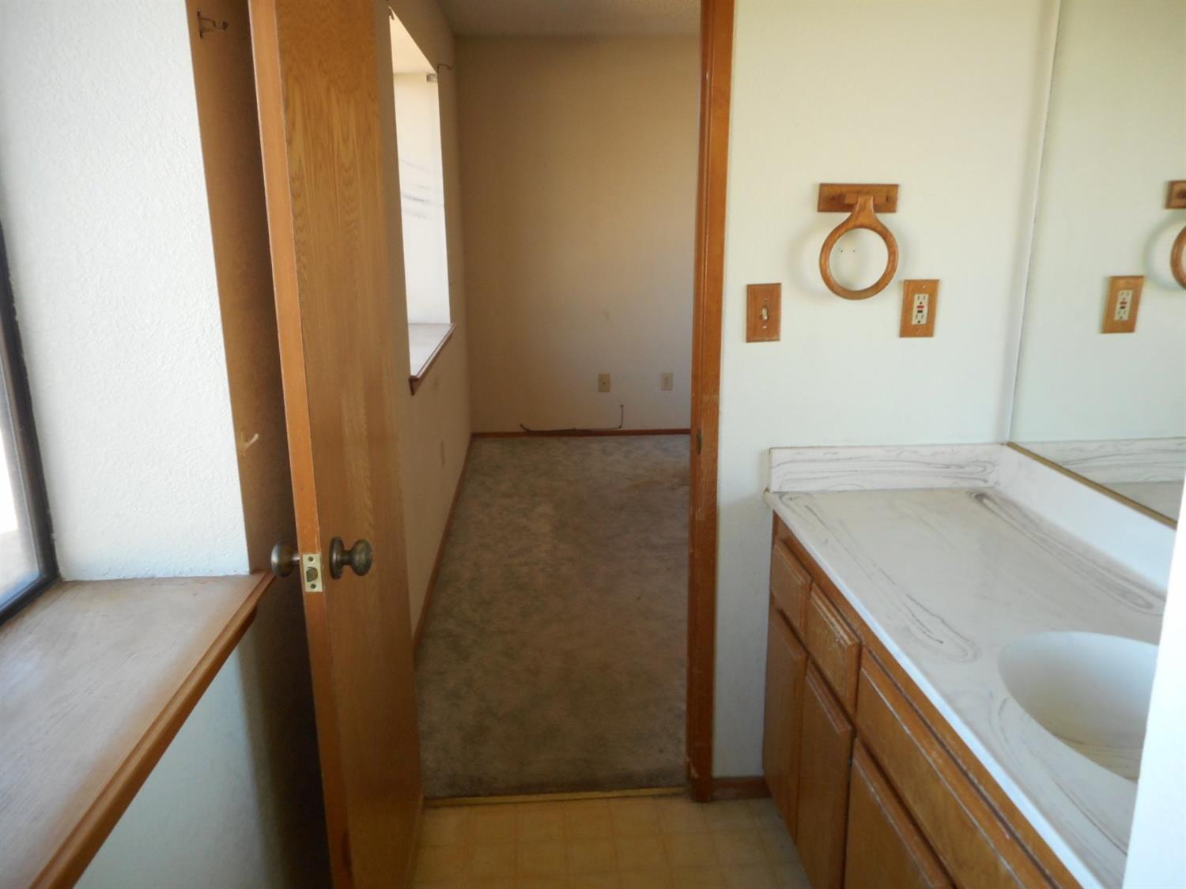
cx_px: 593
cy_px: 444
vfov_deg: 54.9
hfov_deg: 69.4
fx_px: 857
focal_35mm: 25
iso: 160
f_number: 3.7
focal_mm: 4.5
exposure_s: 1/30
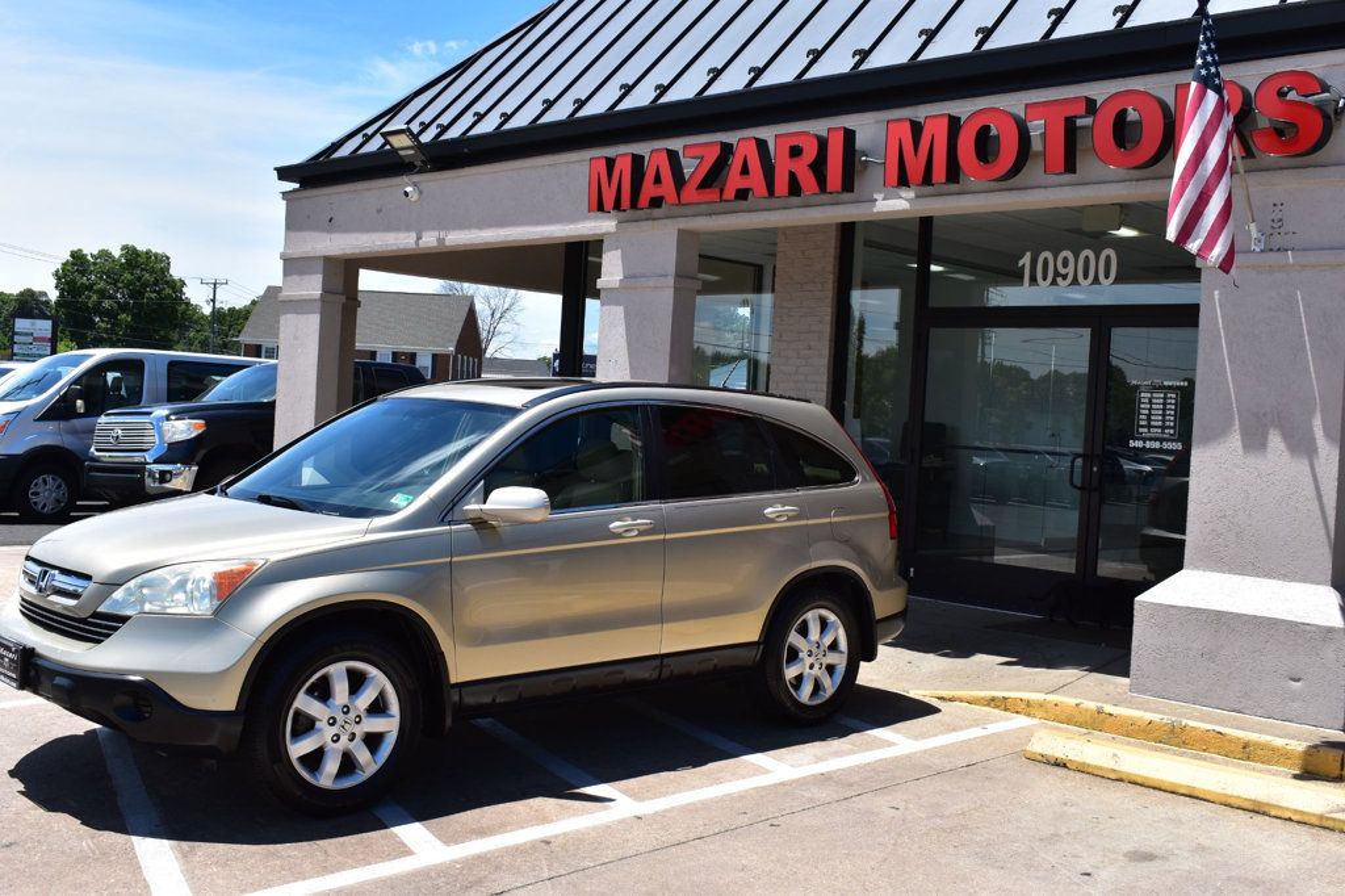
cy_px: 448
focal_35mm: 38
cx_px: 672
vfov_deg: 35.5
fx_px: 1401
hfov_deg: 51.3
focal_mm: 25
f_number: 11
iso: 400
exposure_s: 1/500
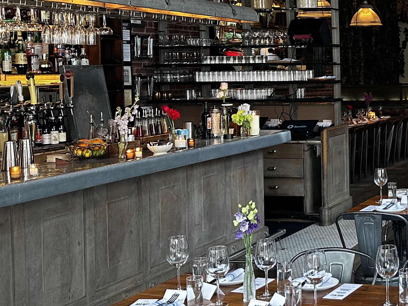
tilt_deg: -1.9
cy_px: 94
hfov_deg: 29.0
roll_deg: +0.9
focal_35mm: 59
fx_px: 695
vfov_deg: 24.7
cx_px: 469
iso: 200
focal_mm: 6.86
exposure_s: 1/60
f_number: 1.78
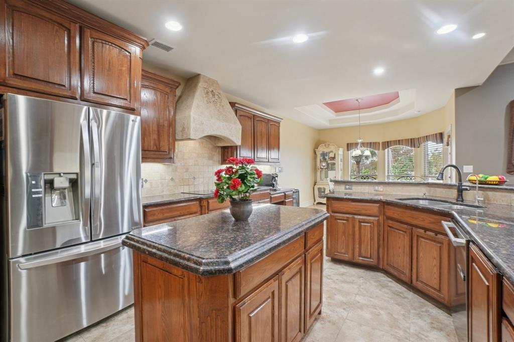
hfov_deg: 100.4
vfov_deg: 77.3
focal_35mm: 15
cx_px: 257
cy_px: 171
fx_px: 214
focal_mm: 10
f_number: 8
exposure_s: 1/4
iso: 400
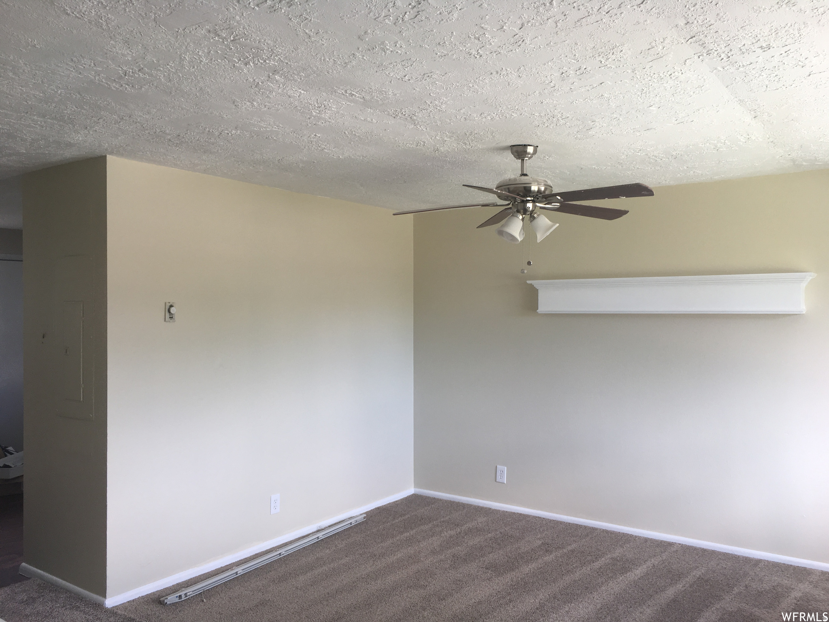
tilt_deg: -0.2
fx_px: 695
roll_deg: +0.5
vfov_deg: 48.2
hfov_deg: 61.7
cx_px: 414
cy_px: 311
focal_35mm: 29
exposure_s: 1/60
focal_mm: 4.15
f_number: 2.2
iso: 25
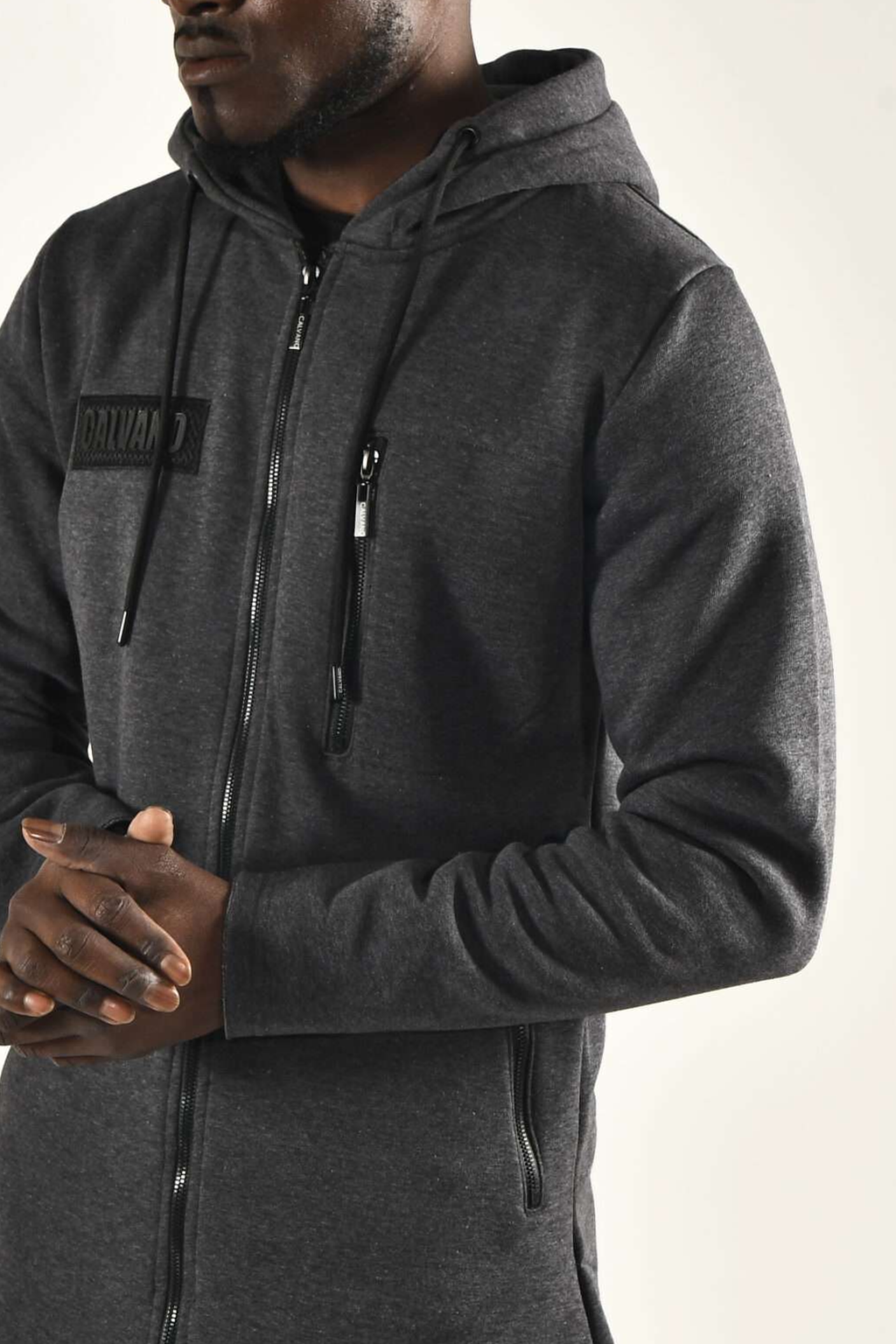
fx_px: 2986
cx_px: 309
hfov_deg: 17.0
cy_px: 676
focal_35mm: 80
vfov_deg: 25.4
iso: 160
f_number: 9
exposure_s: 1/125
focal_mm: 32
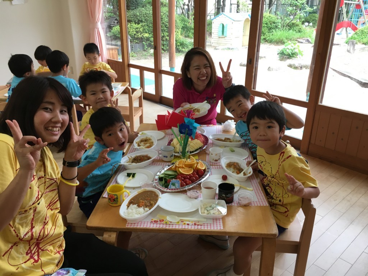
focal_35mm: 29
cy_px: 138
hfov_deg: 61.7
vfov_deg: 48.2
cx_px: 184
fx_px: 308
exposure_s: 1/30
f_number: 2.2
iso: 32
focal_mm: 4.15
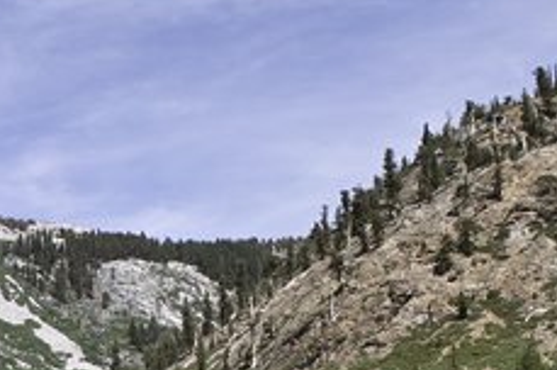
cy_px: 510
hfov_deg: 19.7
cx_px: -100
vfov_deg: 13.3
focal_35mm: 98
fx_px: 1514
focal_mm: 16.6
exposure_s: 1/125
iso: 100
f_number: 7.1
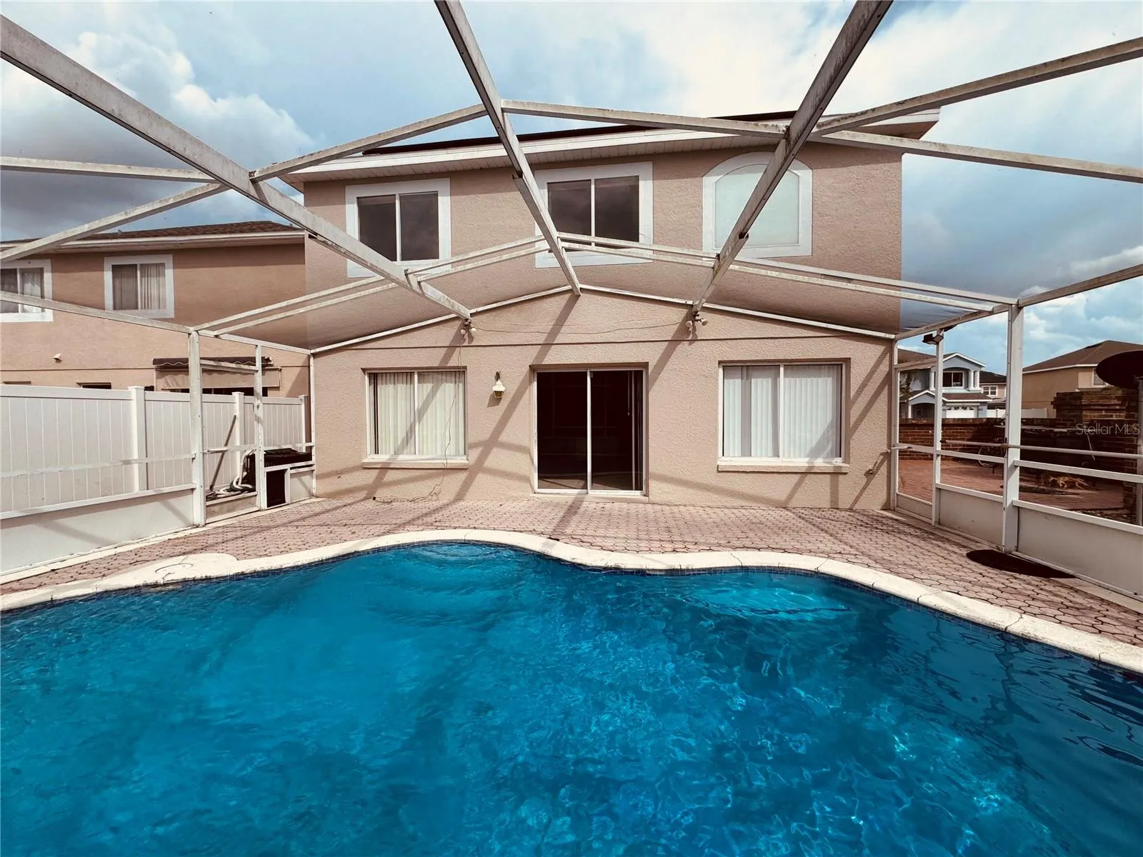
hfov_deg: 102.1
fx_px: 462
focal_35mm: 14
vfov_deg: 85.7
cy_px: 428
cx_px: 572
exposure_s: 1/1709
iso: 50
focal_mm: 2.22
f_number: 2.2
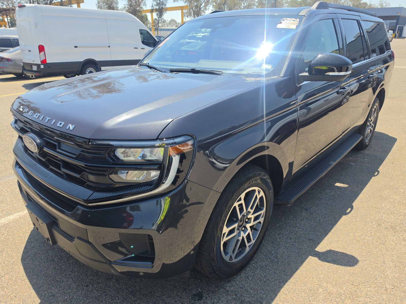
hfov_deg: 73.9
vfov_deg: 58.9
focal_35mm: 23
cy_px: 152
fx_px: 270
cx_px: 203
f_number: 1.4
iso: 63
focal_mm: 6.5
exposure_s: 1/3667
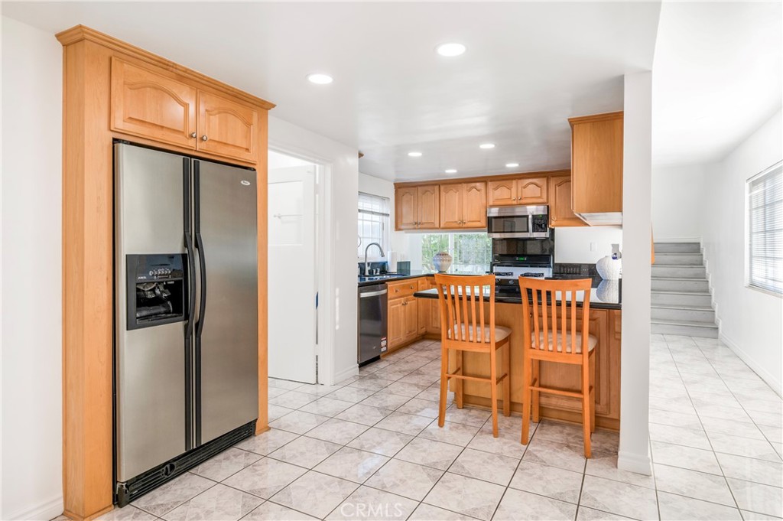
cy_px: 260
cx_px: 392
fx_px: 424
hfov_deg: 85.5
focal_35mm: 20
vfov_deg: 63.1
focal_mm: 19.5
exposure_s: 1/50
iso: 400
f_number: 7.1
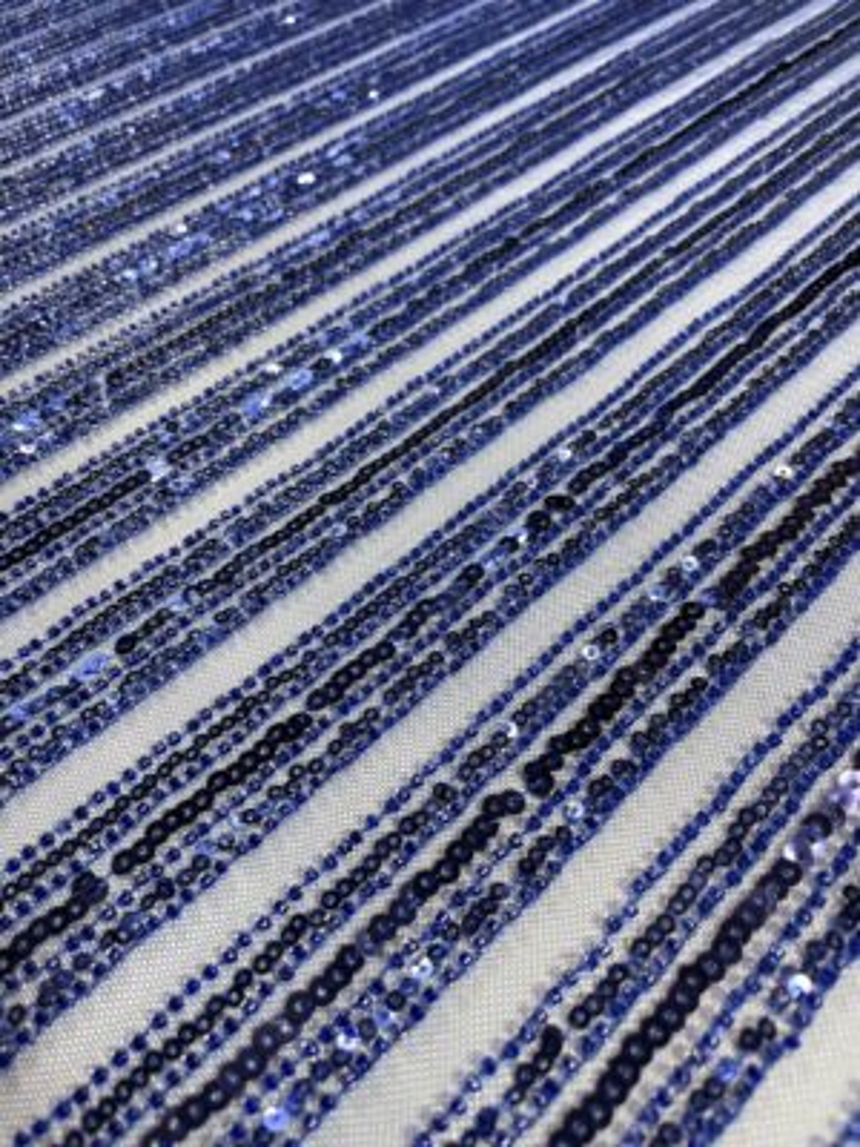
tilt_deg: -48.9
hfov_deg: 53.1
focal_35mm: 26
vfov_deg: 67.3
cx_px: 430
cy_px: 574
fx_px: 861
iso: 64
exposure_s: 1/100
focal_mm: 4.2
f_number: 1.6
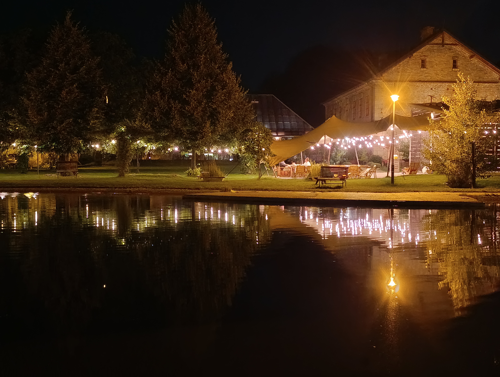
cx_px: 250
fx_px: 665
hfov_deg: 41.2
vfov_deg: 31.6
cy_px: 188
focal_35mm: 46
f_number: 1.6
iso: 4000
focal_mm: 6.14
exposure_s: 1/10
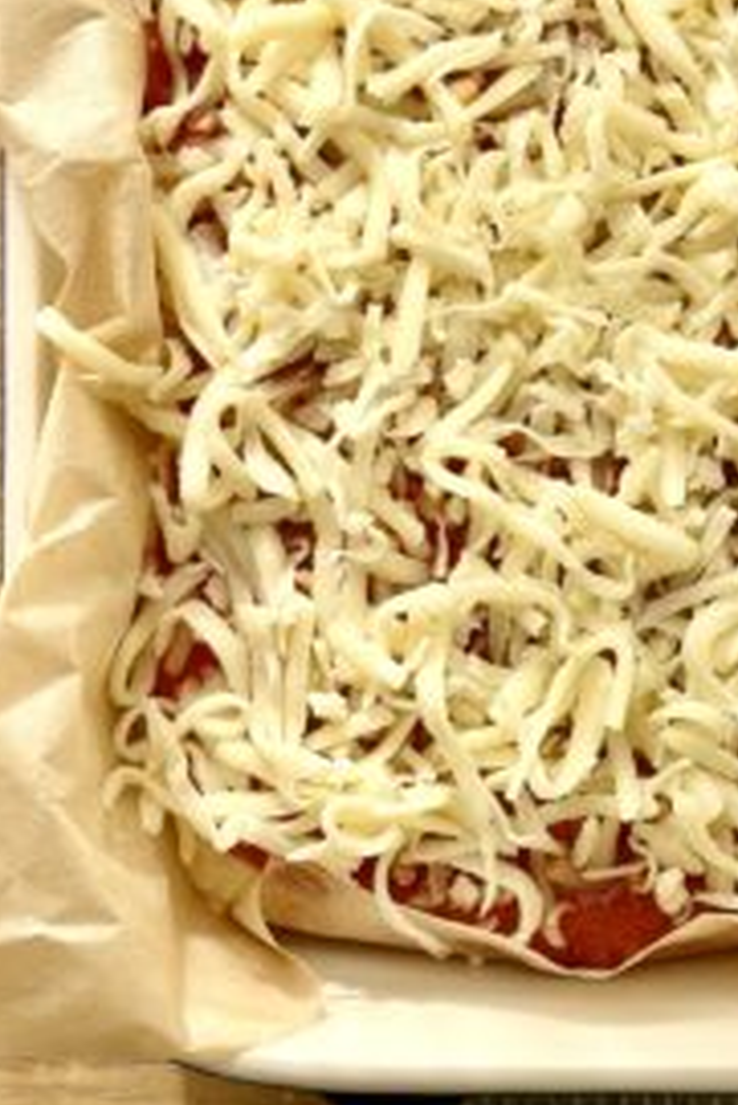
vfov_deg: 22.0
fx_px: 2825
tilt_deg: -85.9
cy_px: 343
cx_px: 471
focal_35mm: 92
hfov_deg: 14.9
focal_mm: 6.86
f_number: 1.78
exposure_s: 1/1517
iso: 80
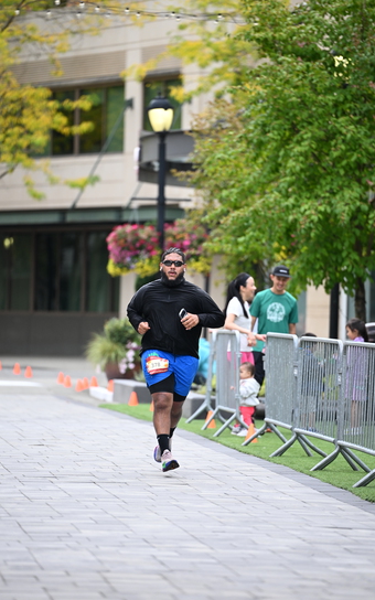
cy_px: 300
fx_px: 3369
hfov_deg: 6.4
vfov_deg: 10.2
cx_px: 178
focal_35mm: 206
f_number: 2.8
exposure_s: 1/2000
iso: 640
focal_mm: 200
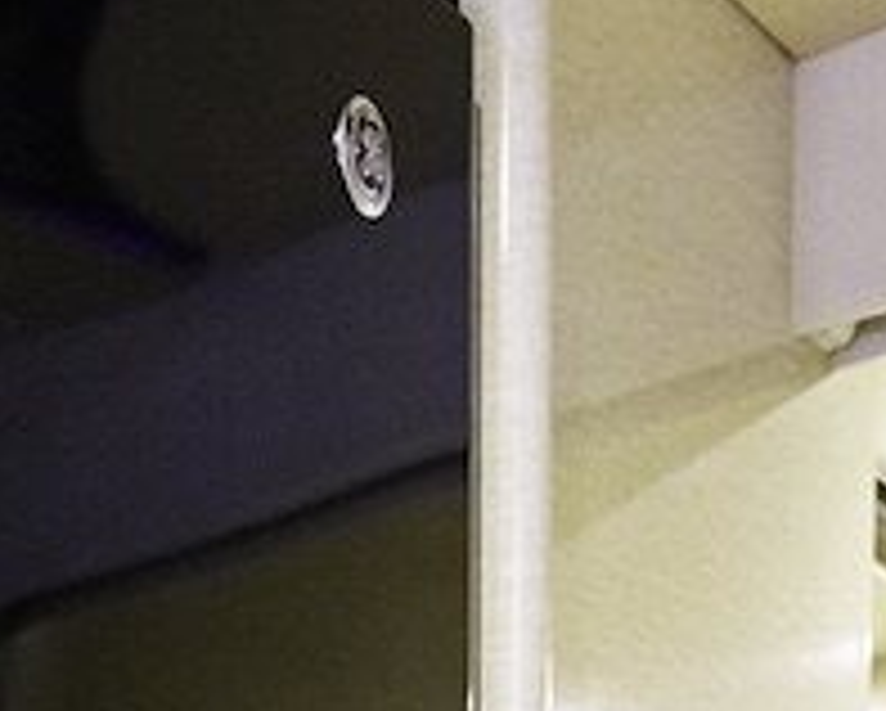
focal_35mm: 100
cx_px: -423
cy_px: 2187
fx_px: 2625
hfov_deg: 17.4
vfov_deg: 10.4
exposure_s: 1/60
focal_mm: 14
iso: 1250
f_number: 2.8
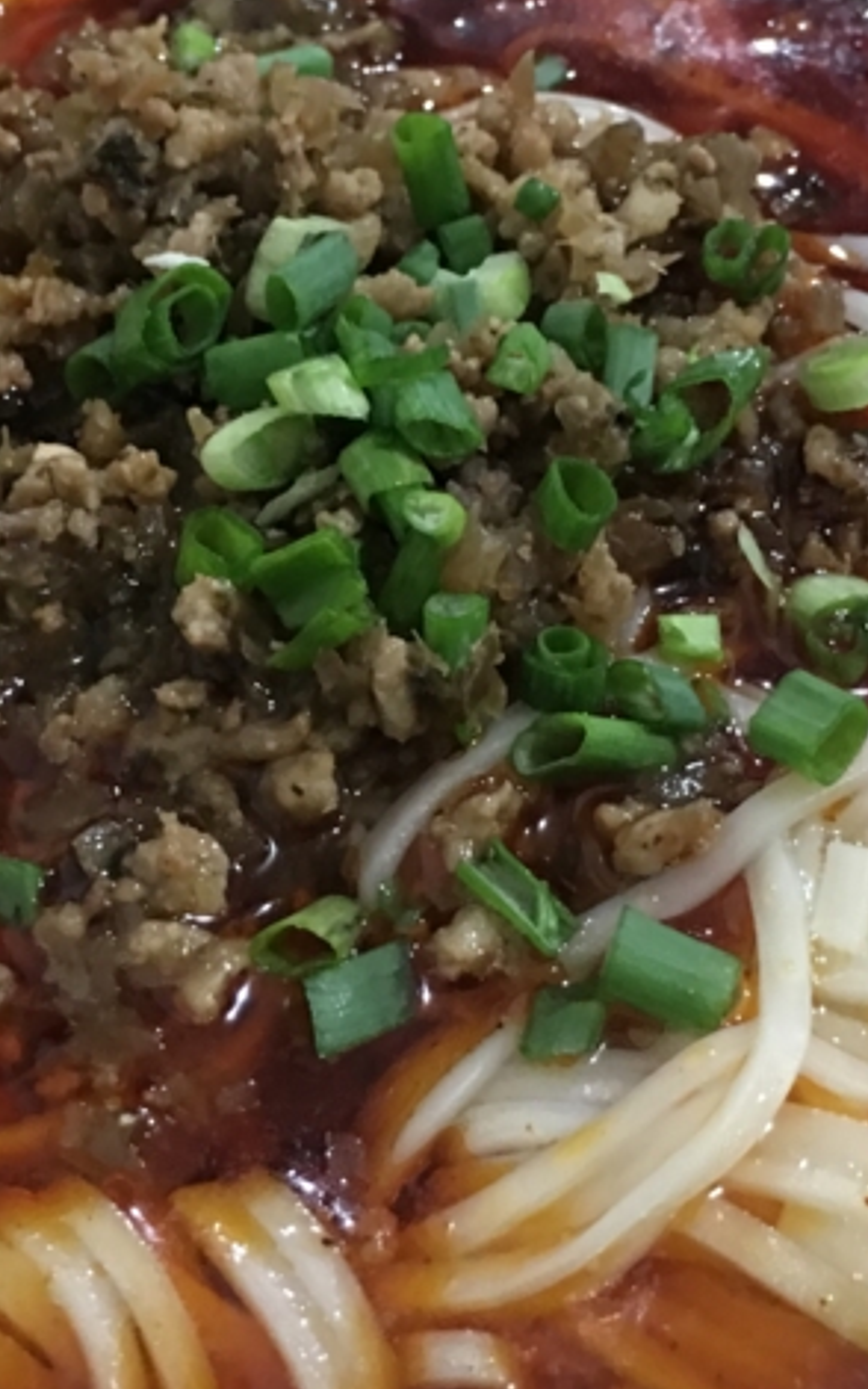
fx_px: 2534
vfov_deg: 30.6
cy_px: 653
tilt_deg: -50.7
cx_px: 351
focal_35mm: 67
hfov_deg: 19.4
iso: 100
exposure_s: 1/4
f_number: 2.2
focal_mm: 4.15
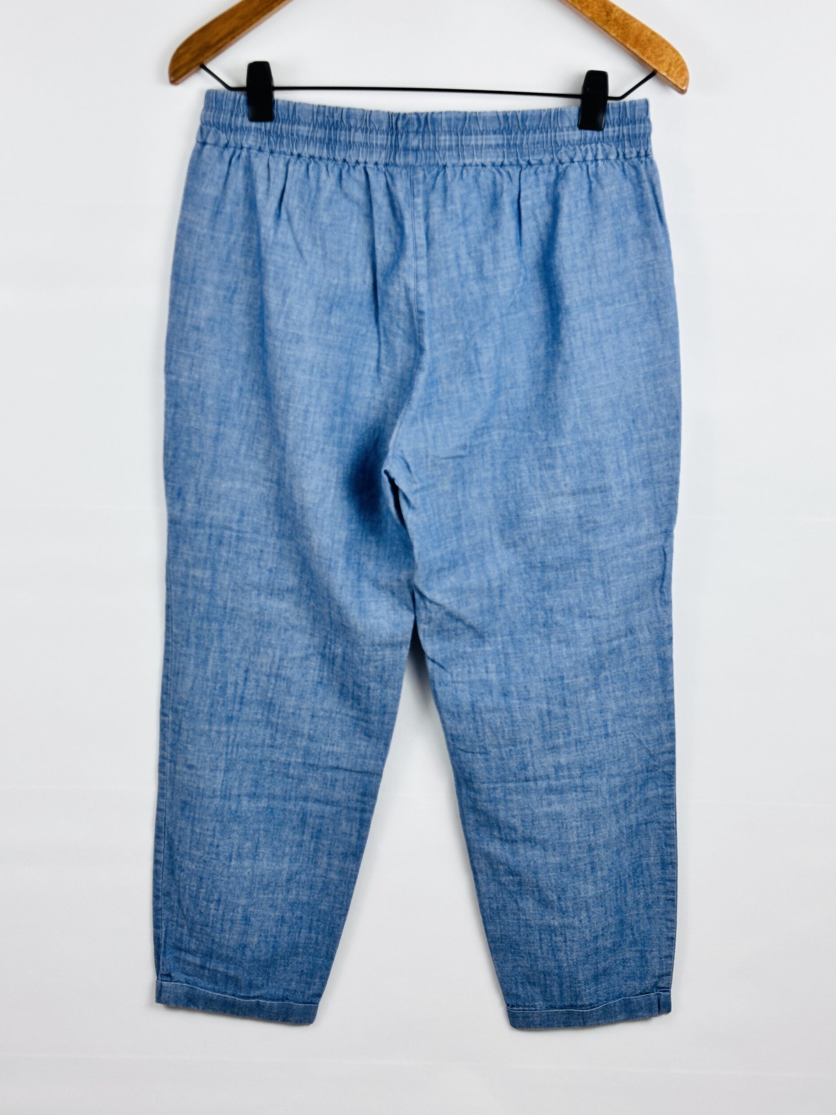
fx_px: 1578
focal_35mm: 49
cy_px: 565
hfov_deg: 29.7
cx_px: 416
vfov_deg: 38.9
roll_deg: -0.8
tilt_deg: -15.4
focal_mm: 6.86
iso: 64
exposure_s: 1/279
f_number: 1.78
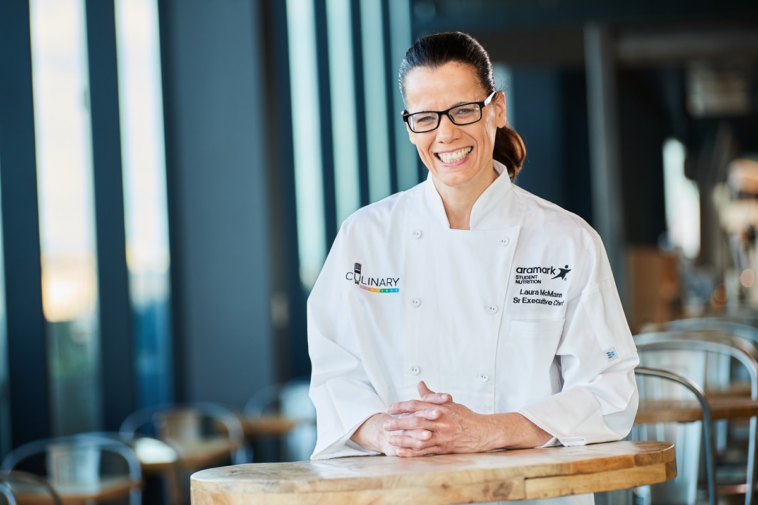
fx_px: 2842
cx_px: 379
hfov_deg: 15.2
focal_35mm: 135
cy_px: 252
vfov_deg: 10.2
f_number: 3.2
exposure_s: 1/200
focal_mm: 135
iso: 500
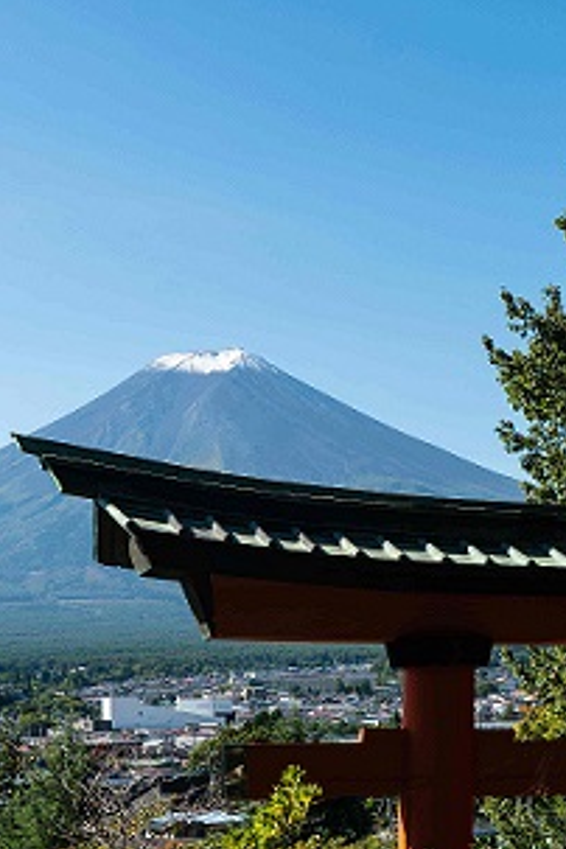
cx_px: 255
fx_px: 2099
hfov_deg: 15.4
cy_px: 532
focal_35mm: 89
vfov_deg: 22.8
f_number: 8
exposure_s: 1/80
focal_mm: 30
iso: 100
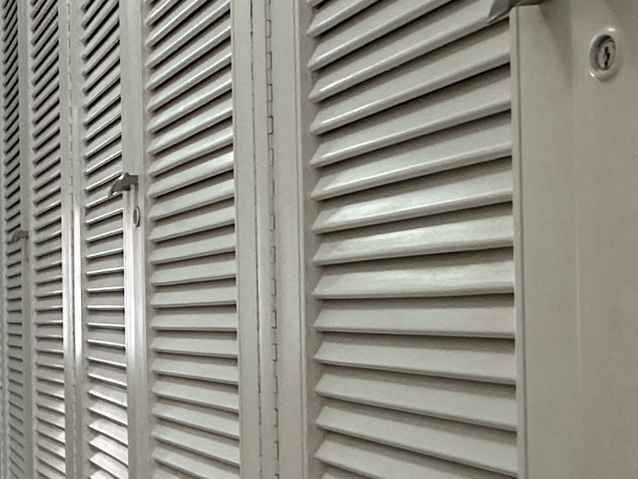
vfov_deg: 22.9
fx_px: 1180
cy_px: 288
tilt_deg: +1.7
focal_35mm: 64
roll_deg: +0.1
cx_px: -336
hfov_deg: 23.7
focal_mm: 2.22
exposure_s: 1/120
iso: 250
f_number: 2.2
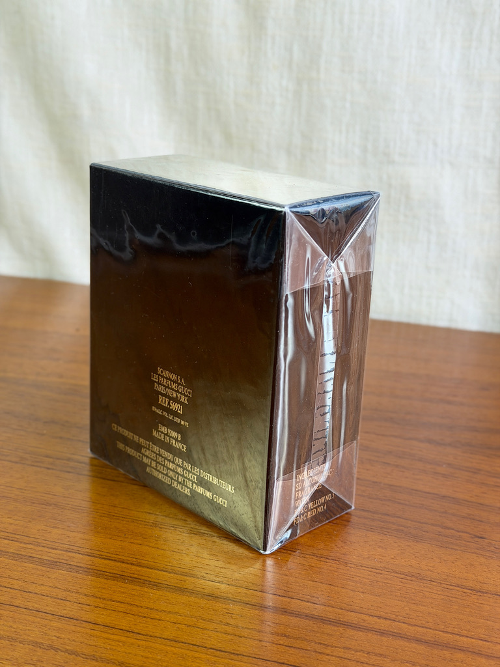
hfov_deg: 30.3
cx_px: 250
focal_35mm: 48
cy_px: 334
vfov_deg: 39.7
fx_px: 924
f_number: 1.78
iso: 64
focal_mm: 6.76
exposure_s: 1/60
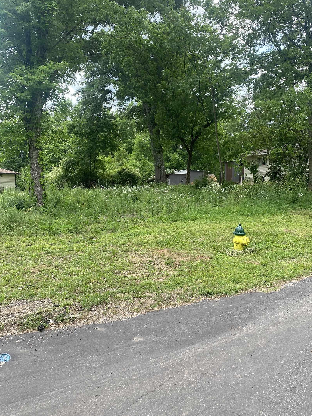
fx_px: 336
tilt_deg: +0.8
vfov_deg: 63.4
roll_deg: +0.4
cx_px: 166
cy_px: 200
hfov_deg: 49.7
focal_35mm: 28
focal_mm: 4.25
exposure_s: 1/562
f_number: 1.8
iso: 32
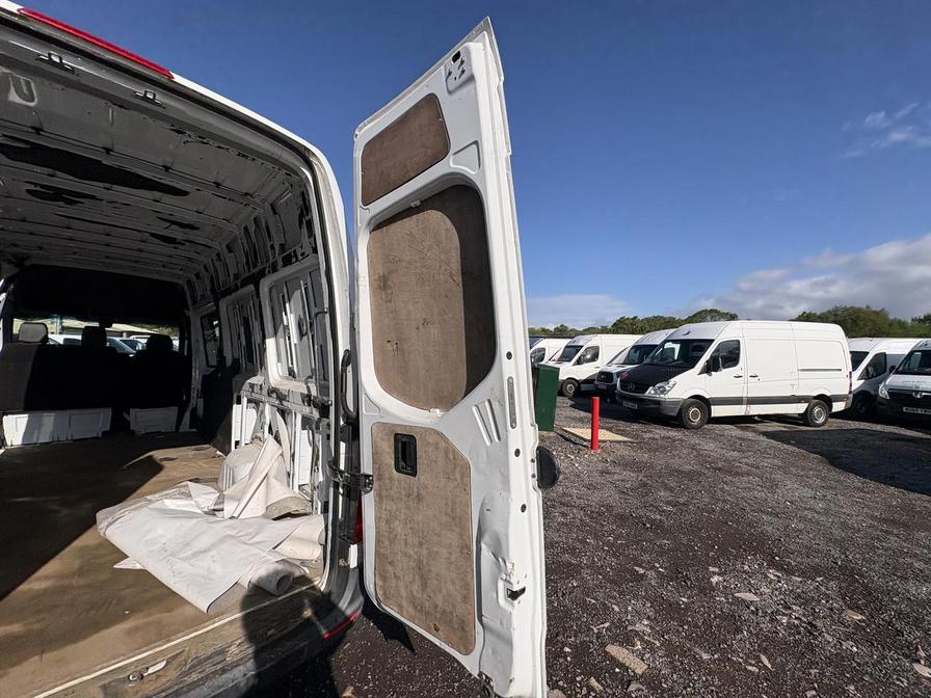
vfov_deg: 85.7
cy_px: 349
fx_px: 377
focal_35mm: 14
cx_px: 466
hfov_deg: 102.1
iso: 50
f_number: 2.2
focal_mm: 2.22
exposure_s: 1/3717
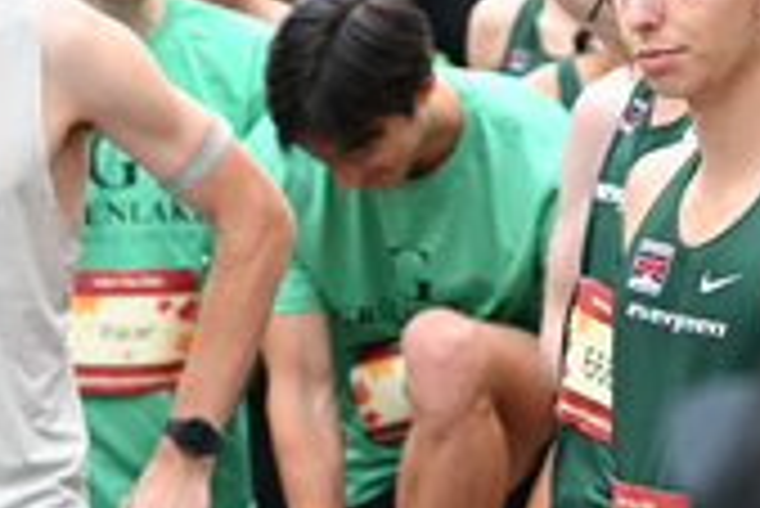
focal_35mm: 390
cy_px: -65
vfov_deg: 3.5
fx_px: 8240
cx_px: 576
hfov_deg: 5.3
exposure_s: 1/500
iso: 2500
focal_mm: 120
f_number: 4
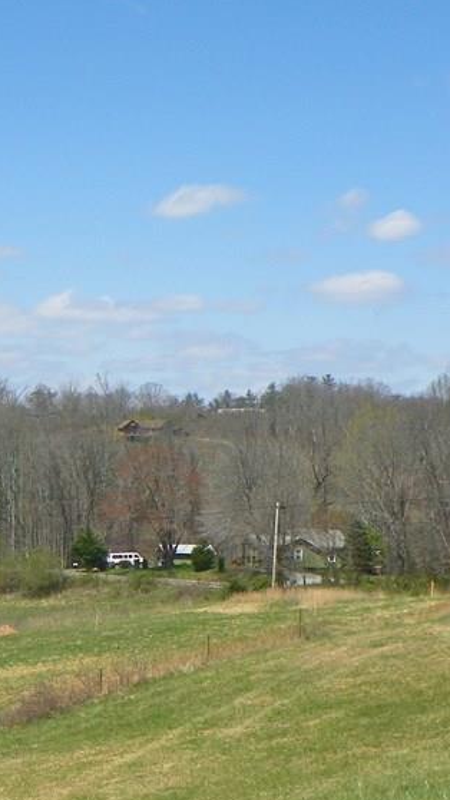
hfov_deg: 15.8
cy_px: 453
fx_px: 1569
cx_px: -54
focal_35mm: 74
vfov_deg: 28.6
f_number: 5.6
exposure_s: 1/320
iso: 64
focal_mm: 6.6
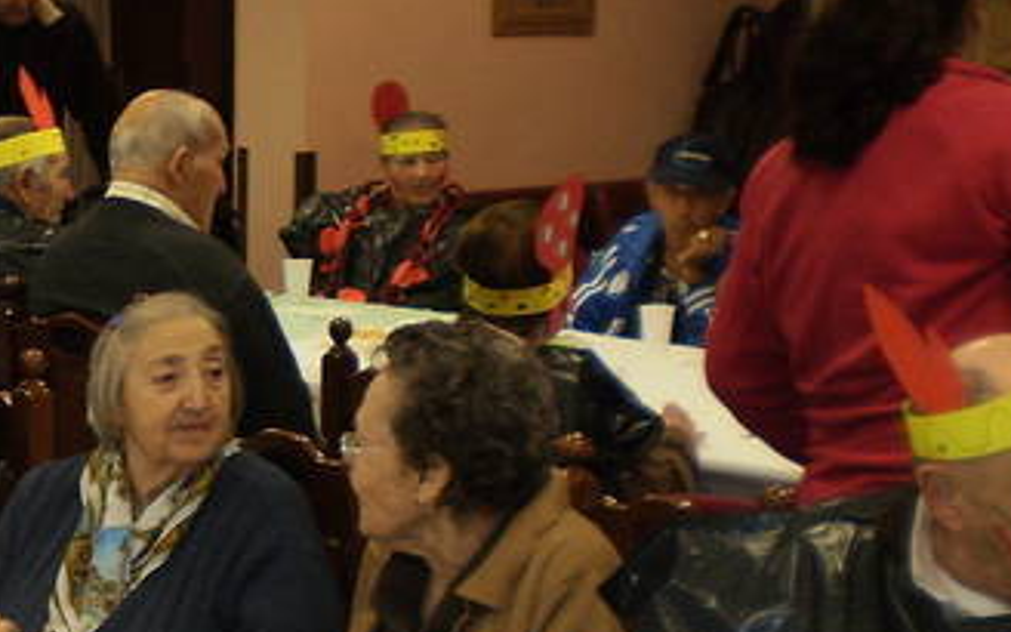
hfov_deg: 21.9
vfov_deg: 14.0
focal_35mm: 93
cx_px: 123
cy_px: 469
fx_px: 2562
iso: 125
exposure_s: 1/30
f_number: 3.1
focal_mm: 6.3
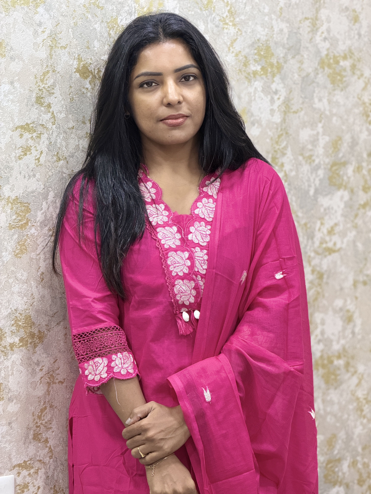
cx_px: 186
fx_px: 1429
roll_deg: -2.6
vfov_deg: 19.6
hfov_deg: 14.8
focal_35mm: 100
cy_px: 247
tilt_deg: -4.4
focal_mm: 16.89
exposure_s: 1/50
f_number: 2.8
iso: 640
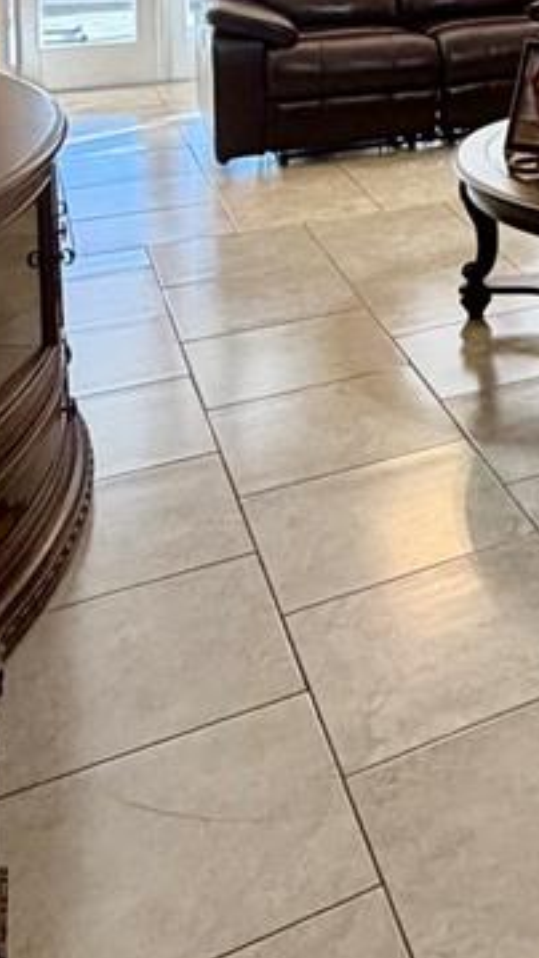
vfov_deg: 35.4
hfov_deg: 19.1
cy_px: -67
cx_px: 910
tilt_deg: -4.1
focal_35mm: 51
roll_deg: -1.4
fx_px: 1296
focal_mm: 2.22
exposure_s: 1/60
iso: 200
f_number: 2.2
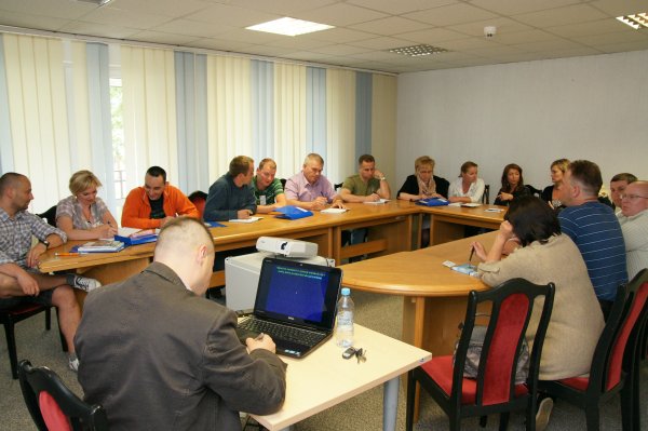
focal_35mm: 27
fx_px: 486
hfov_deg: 67.4
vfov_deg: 47.9
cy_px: 216
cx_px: 324
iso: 800
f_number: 5.6
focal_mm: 18
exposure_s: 1/60
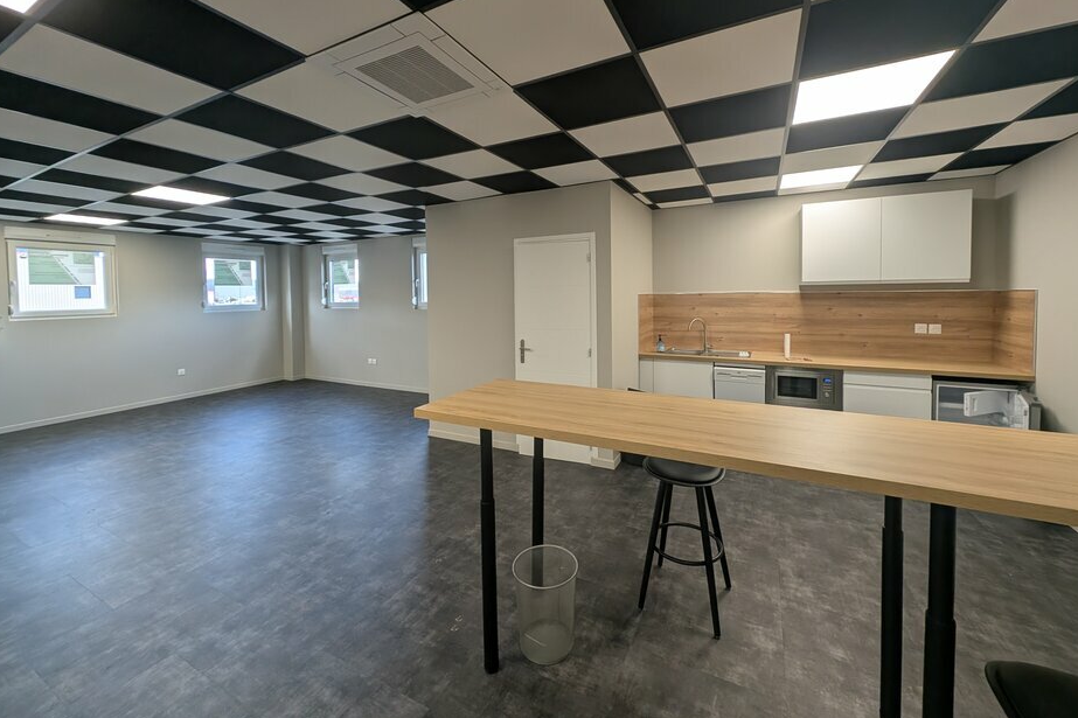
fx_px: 389
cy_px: 305
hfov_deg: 108.3
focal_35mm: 13
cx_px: 549
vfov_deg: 84.8
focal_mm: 2.23
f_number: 1.95
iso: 99
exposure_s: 1/108
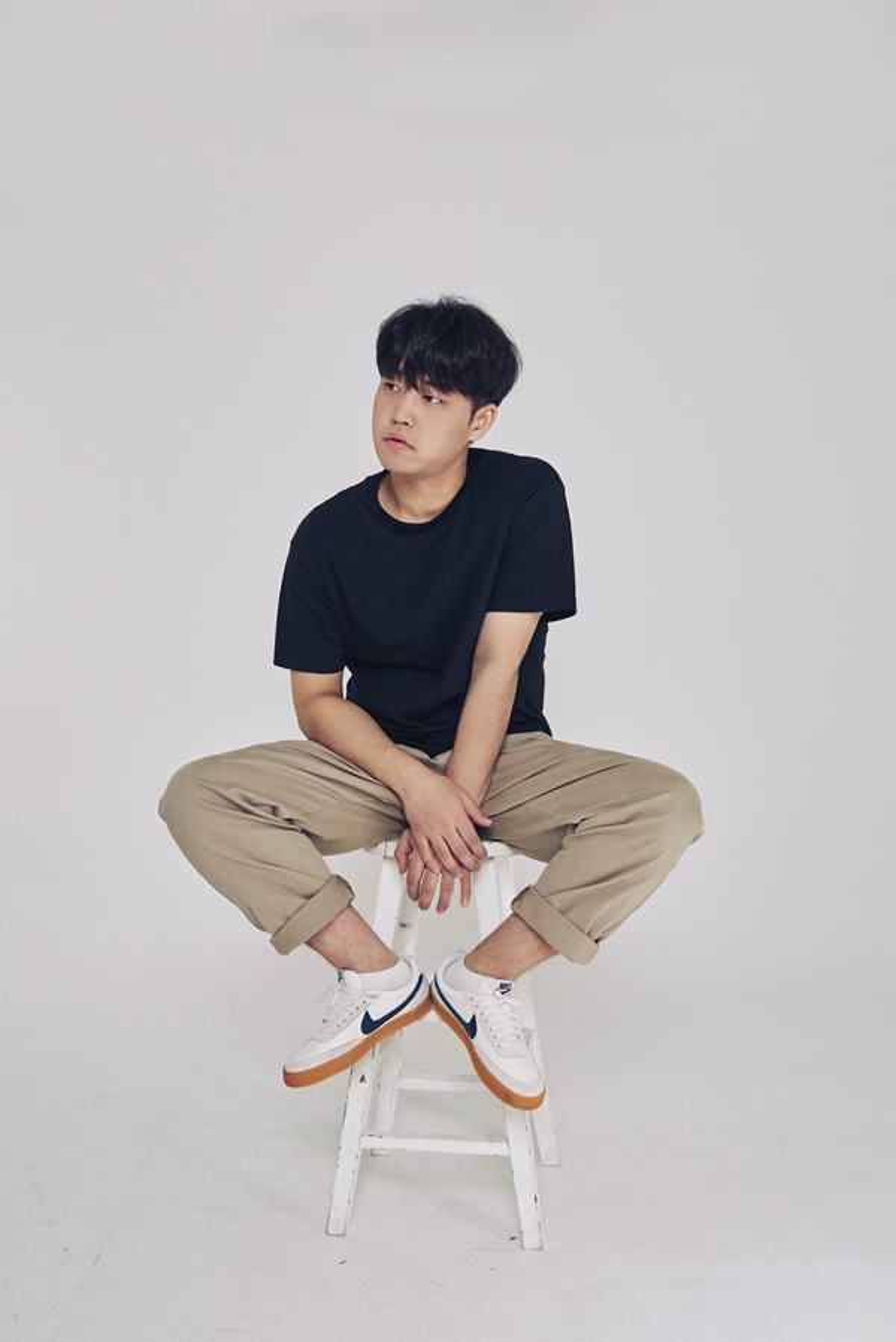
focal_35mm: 31
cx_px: 448
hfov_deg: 42.4
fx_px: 1156
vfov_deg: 60.3
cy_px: 671
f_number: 5.6
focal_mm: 31
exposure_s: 1/160
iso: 200
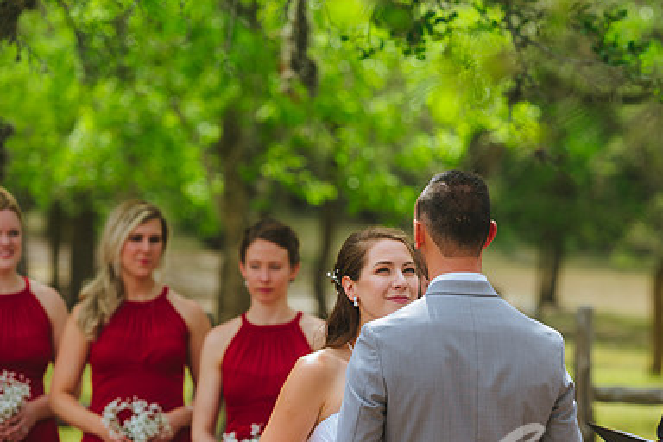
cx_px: 445
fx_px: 3757
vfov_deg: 6.7
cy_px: 325
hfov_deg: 10.1
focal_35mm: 204
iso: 125
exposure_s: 1/200
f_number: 2.8
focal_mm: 135
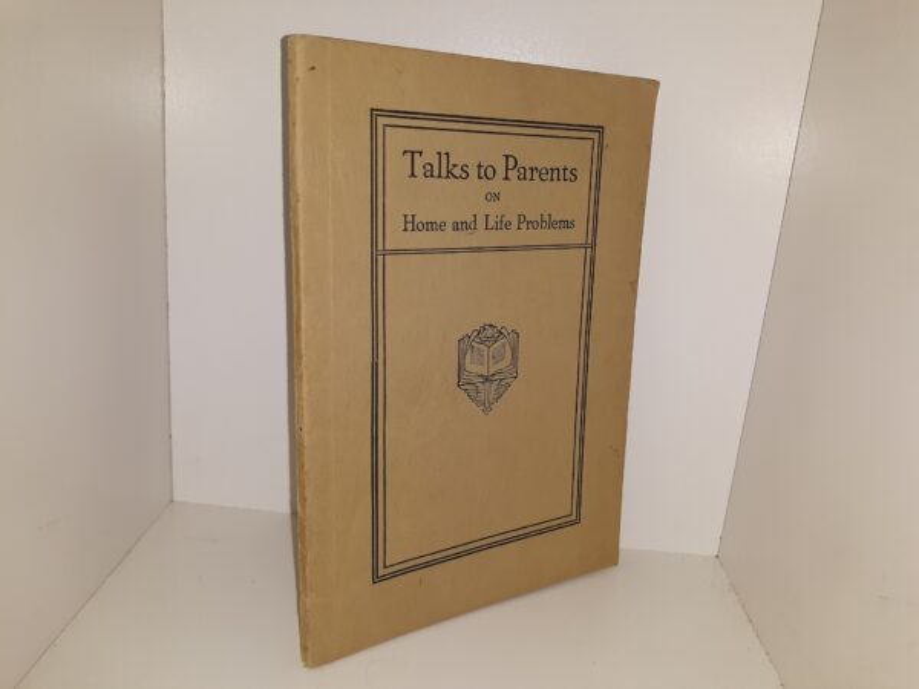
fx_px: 743
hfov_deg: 63.4
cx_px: 460
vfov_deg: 49.7
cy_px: 344
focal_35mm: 28
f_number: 1.7
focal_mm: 3.7
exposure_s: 1/208
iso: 40
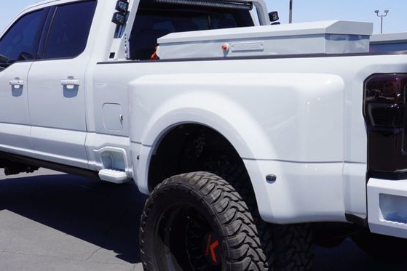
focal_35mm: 55
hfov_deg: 36.2
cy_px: 167
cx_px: 235
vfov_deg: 24.6
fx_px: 622
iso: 100
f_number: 10
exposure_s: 1/160
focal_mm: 20
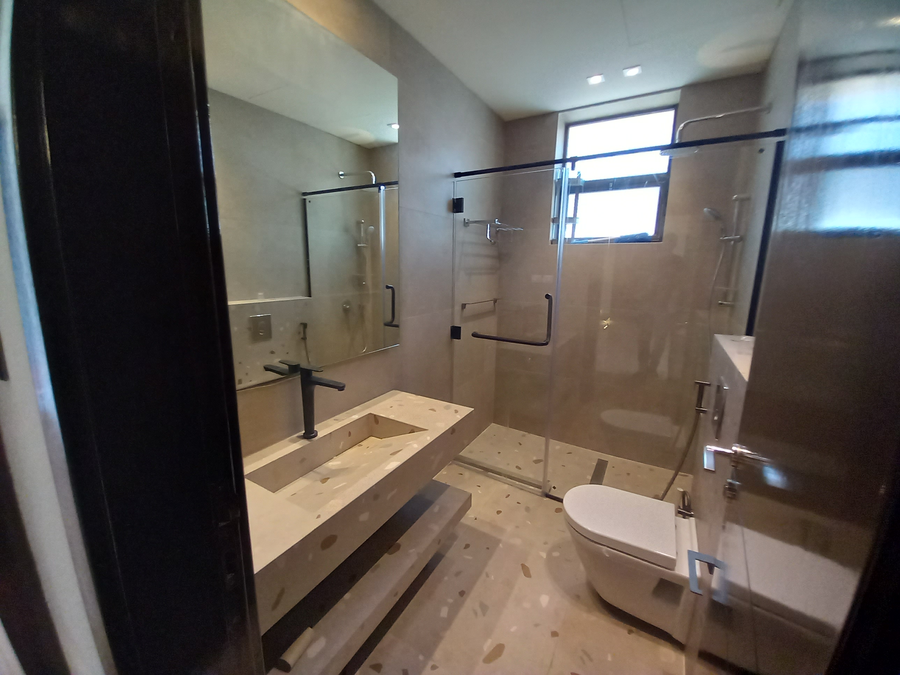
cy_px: 338
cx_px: 450
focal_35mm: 13
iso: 160
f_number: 2.2
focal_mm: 1.13
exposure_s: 1/33
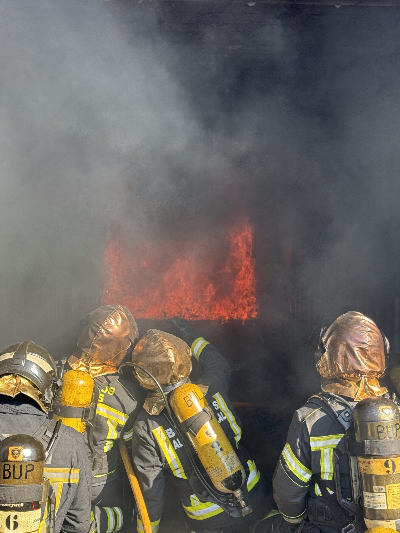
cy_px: 290
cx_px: 193
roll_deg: -0.4
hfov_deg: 27.5
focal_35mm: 53
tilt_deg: -5.1
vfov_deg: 36.1
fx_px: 816
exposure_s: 1/379
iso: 64
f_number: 1.78
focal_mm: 6.86
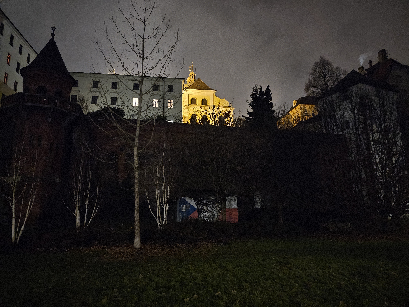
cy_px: 154
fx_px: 272
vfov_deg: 58.9
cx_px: 204
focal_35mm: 23
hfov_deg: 73.9
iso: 5000
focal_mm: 6.3
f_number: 1.7
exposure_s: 1/16.7
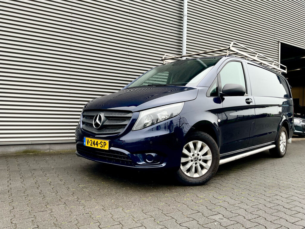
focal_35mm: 29
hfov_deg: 61.7
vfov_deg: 48.2
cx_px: 152
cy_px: 114
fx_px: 256
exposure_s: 1/120
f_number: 1.8
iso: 25
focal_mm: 3
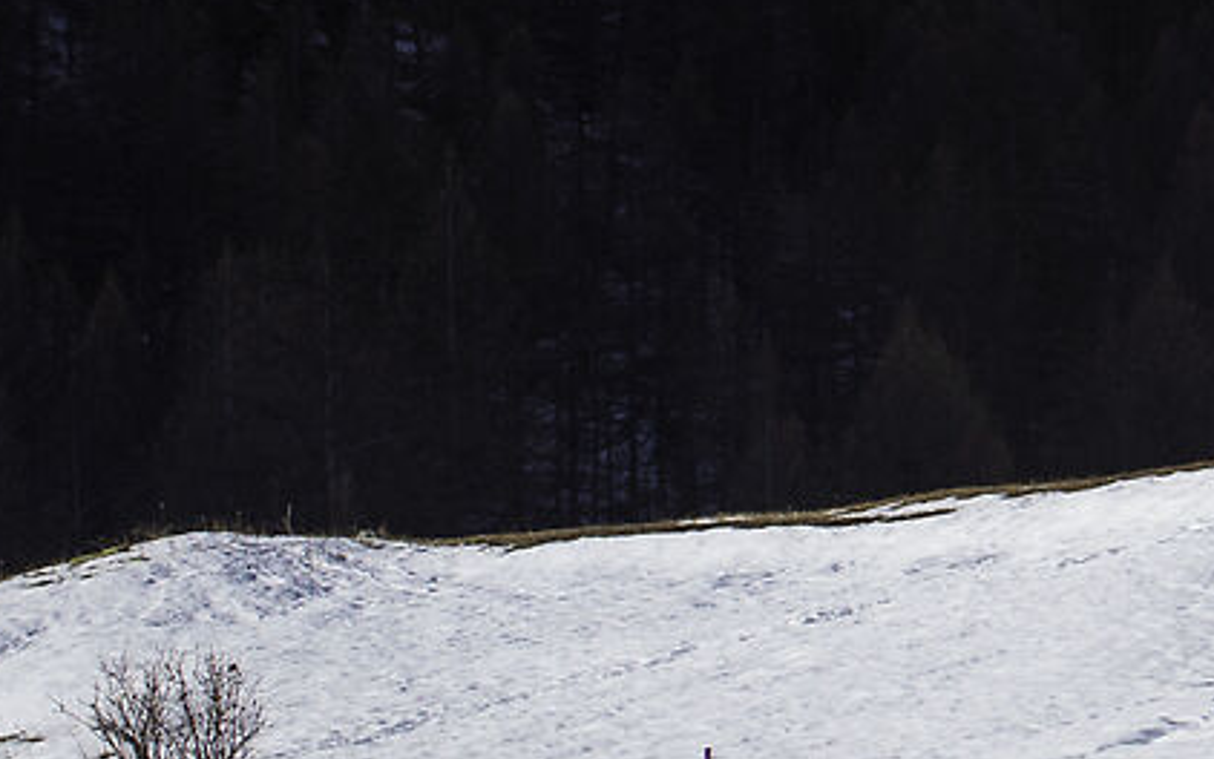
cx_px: 2350
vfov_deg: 5.1
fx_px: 8439
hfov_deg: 7.9
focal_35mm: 255
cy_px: -175
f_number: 8
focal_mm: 44
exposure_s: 1/500
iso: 64
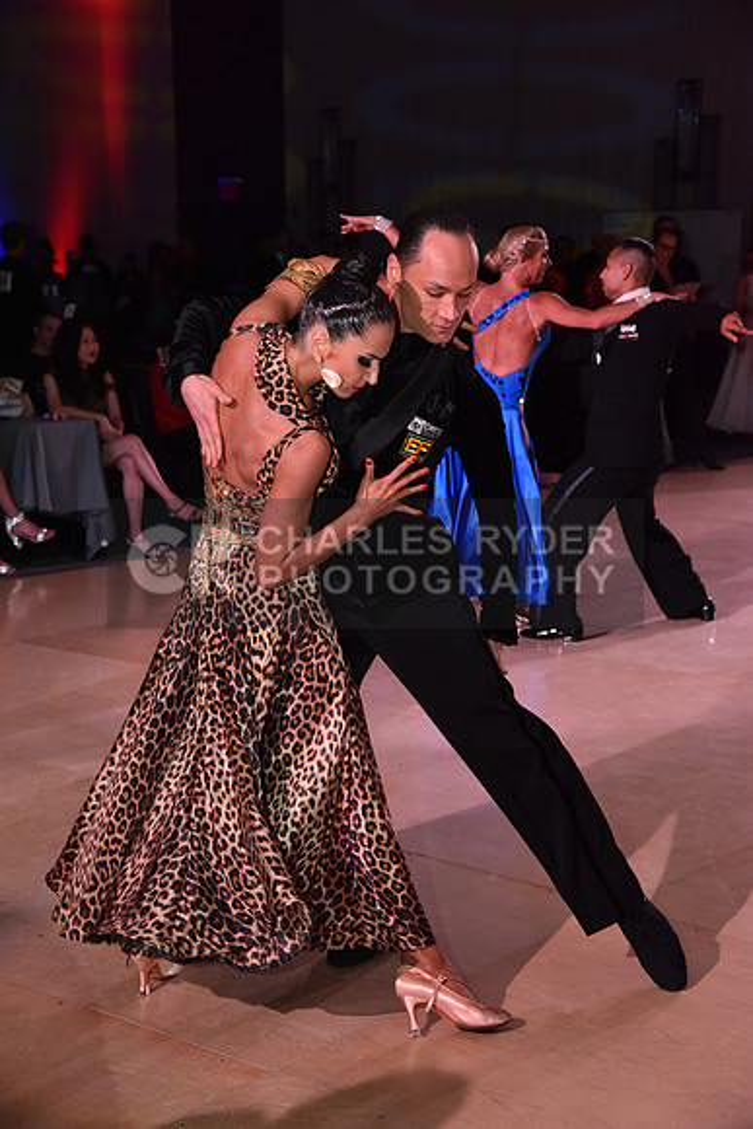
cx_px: 376
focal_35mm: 65
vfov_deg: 31.0
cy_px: 564
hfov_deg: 20.9
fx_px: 2038
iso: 2500
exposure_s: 1/320
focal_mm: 65
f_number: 7.1
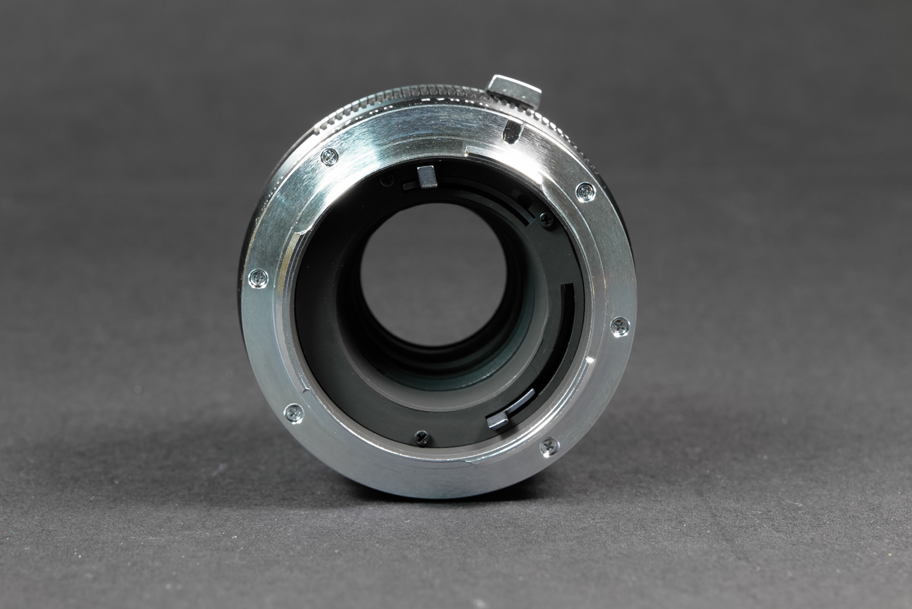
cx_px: 456
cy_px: 304
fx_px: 2281
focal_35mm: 90
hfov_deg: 22.6
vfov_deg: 15.2
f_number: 16
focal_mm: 90
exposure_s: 1
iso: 800
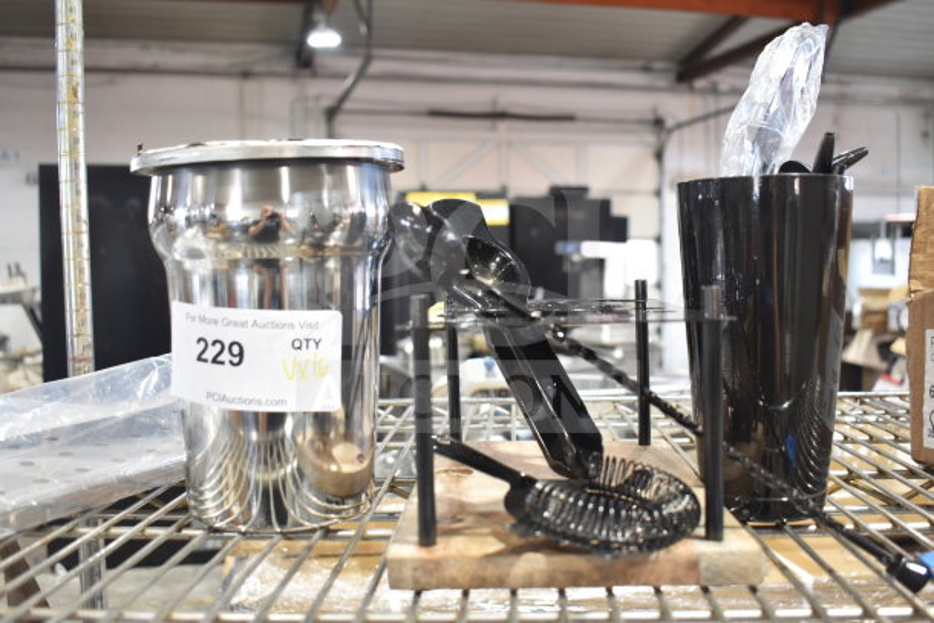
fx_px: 934
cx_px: 467
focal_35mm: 36
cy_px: 312
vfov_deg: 36.9
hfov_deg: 53.1
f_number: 3.8
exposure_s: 1/40
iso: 450
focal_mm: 24
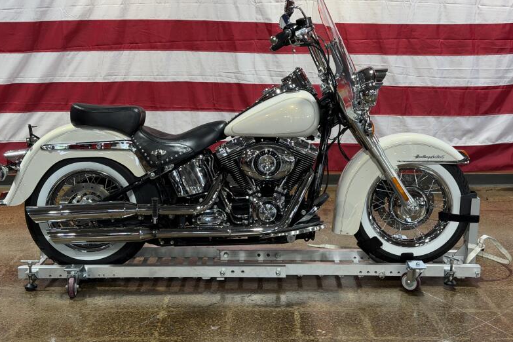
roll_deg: +0.1
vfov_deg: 26.5
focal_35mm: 51
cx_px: 255
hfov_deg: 38.9
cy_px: 174
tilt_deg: -11.2
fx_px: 727
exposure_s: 1/120
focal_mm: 6.76
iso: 100
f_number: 1.78
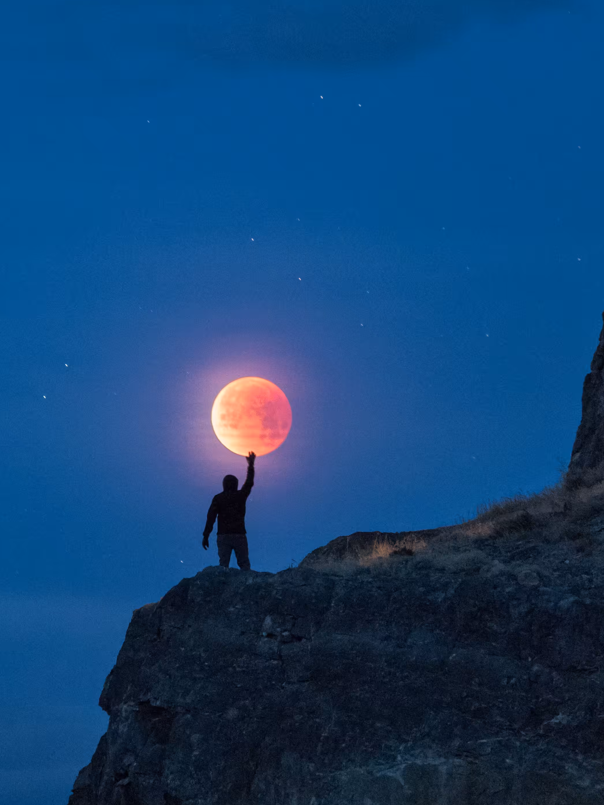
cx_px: 194
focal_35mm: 330
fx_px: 7677
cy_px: 448
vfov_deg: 6.0
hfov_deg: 4.5
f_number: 4
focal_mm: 100
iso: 5000
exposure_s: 4
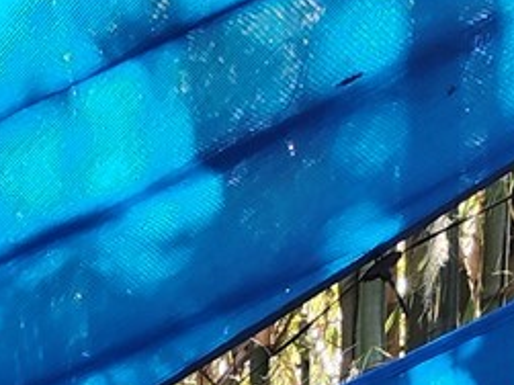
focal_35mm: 83
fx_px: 1232
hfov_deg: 19.2
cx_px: -346
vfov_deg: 10.6
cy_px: 1214
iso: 64
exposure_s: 1/120
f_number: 2.2
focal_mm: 1.74
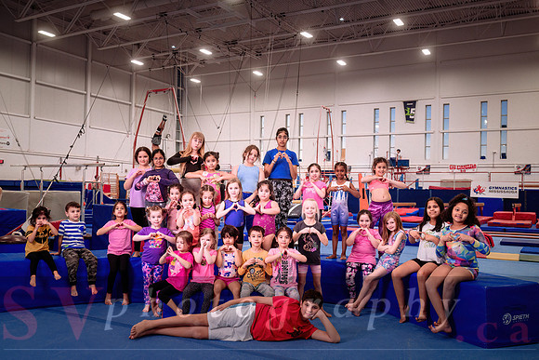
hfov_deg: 55.6
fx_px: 511
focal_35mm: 34
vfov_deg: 38.7
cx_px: 256
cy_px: 189
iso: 1600
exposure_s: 1/160
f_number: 6.3
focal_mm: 32
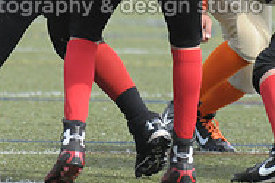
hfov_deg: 1.5
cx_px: 105
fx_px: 10257
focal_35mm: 1344
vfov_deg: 1.0
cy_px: -48
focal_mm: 290
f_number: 4
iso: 1600
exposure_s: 1/5000
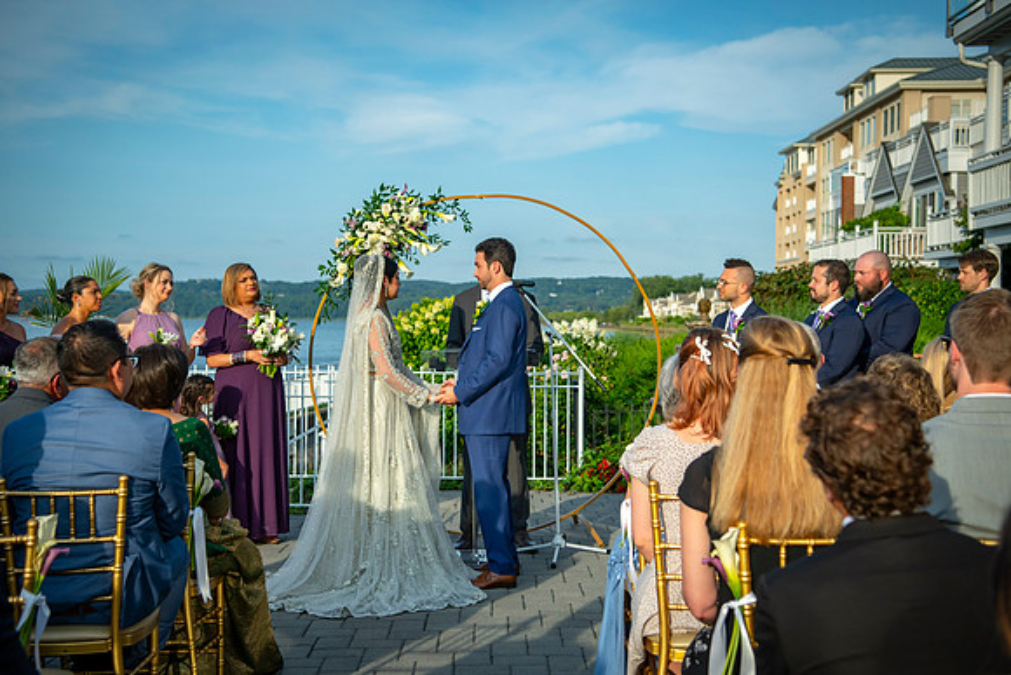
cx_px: 497
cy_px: 324
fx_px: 1460
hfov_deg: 38.2
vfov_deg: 26.0
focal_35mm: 52
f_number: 4
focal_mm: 48
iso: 800
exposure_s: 1/8000
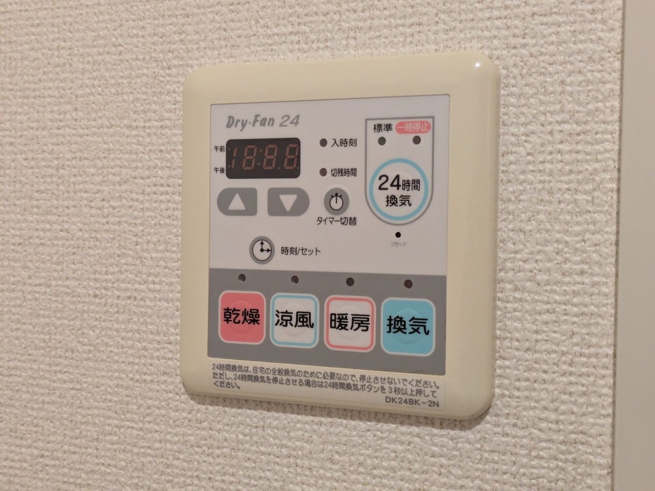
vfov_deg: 28.6
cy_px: 246
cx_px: 328
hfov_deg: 37.5
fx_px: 965
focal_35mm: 51
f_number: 1.89
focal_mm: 5.43
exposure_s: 1/60
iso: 348
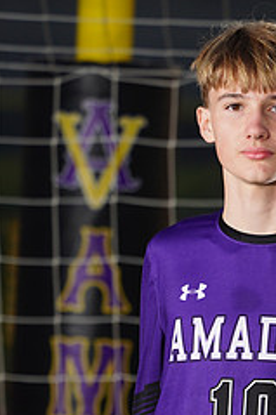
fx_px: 8890
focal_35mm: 772
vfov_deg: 2.7
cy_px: 443
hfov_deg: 1.8
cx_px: 294
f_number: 7.1
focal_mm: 318
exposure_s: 1/200
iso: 200
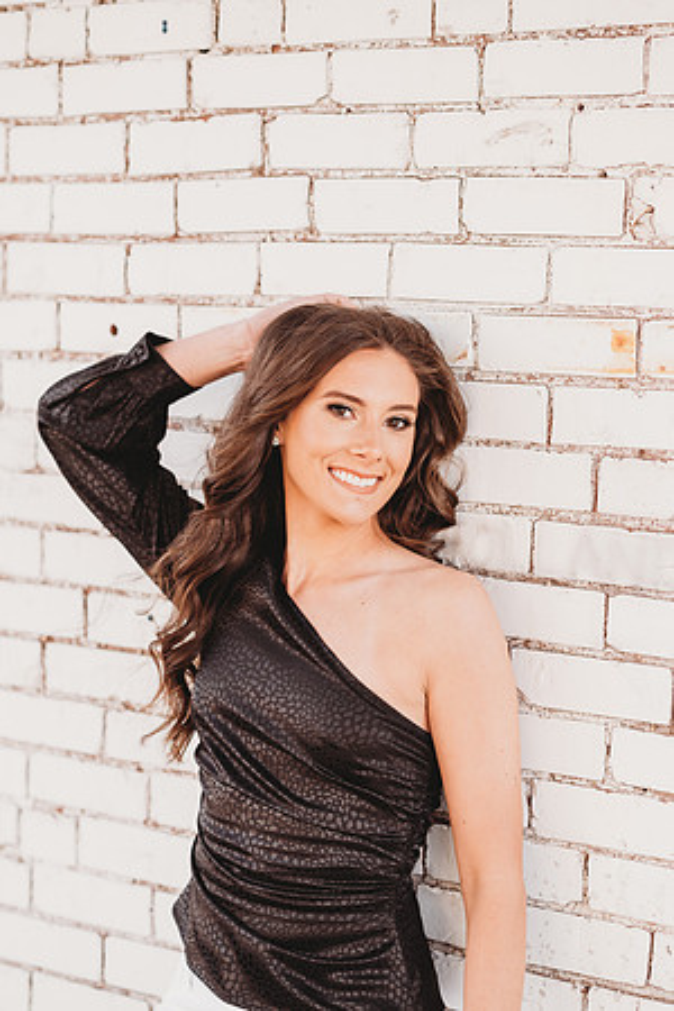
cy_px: 506
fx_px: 2387
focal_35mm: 85
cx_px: 337
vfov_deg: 23.9
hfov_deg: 16.1
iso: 100
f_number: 2.5
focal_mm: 85
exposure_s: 1/250
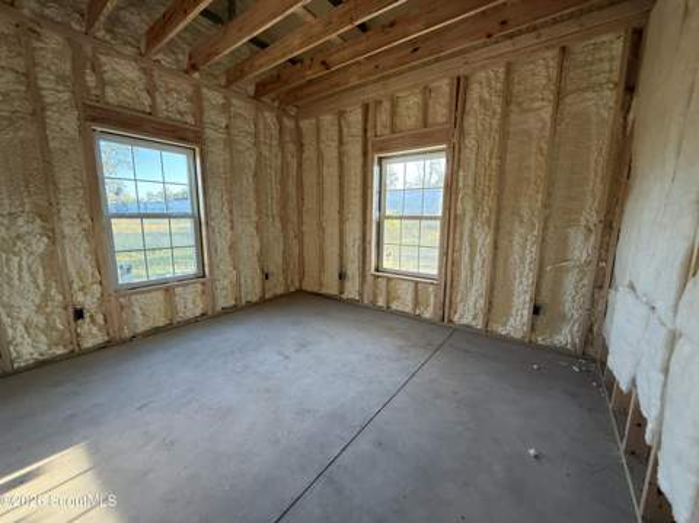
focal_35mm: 14
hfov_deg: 102.1
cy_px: 262
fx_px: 282
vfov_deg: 85.6
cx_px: 350
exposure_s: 1/99
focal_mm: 2.22
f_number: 2.2
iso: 200
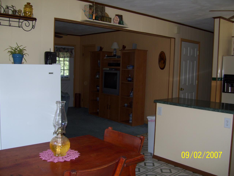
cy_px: 88
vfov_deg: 39.7
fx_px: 244
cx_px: 117
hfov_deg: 51.3
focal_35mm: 36
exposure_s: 1/60
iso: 80
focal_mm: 6
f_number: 2.7
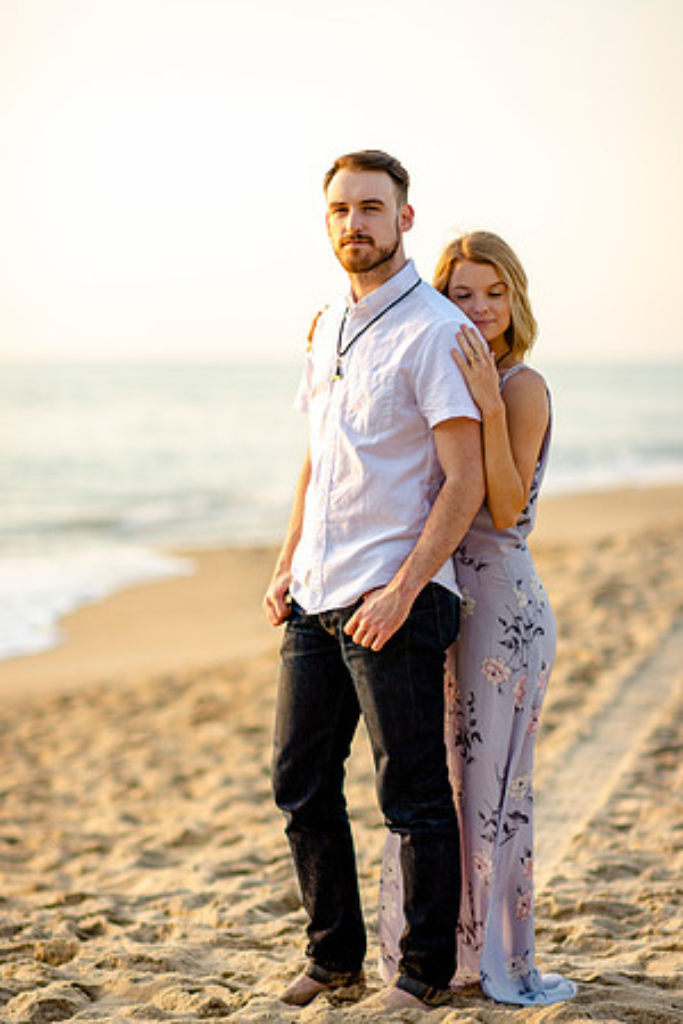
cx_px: 342
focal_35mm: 128
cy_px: 512
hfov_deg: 10.8
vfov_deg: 16.1
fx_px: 3628
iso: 125
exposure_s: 1/800
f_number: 1.8
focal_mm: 85
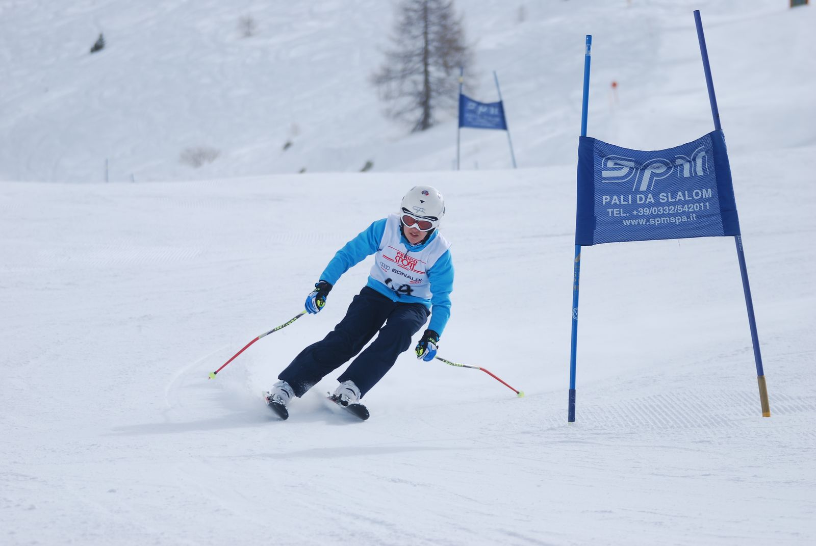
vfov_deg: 6.8
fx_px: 4595
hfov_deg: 10.1
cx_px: 408
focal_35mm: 202
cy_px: 273
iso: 100
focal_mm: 135
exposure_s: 1/1250
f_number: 5
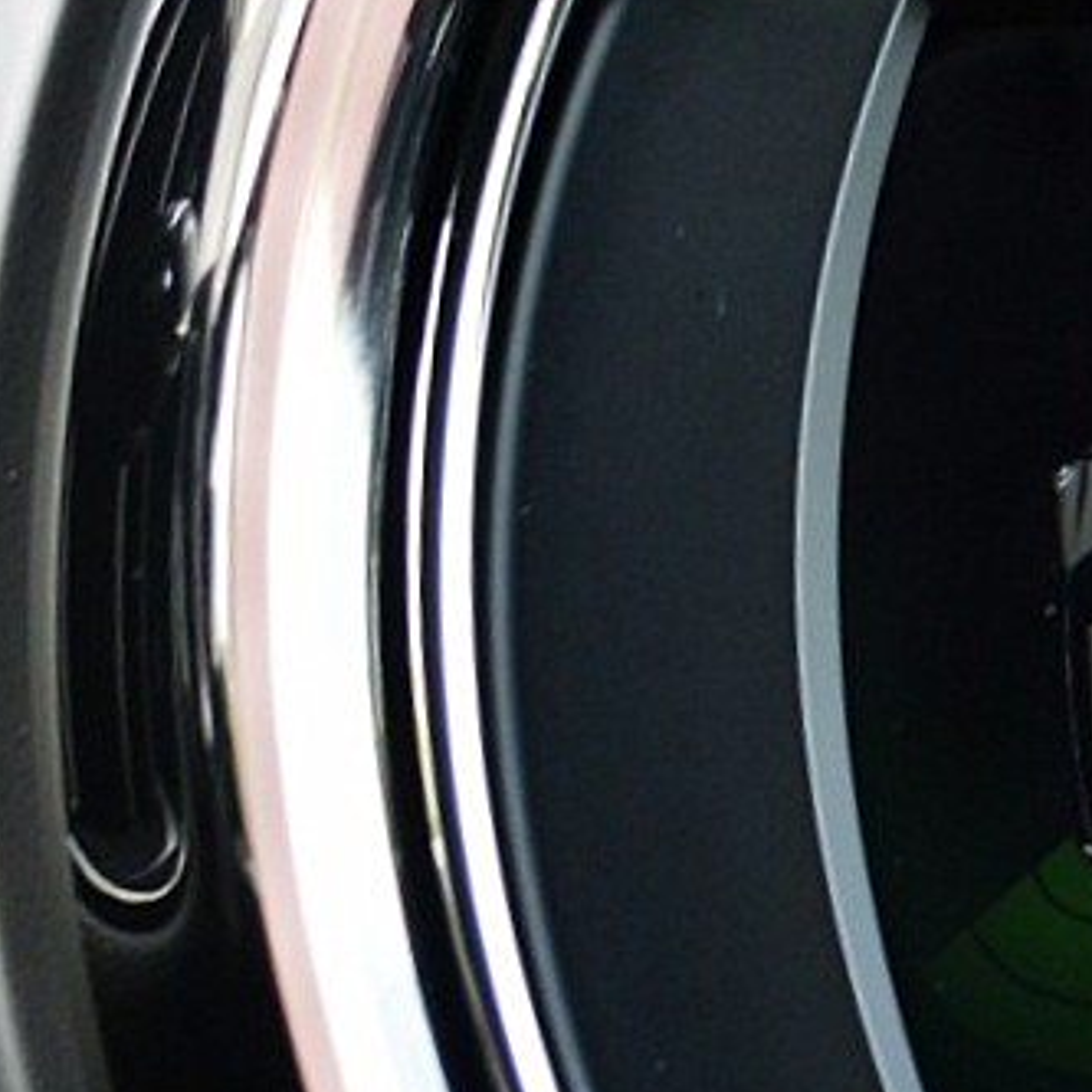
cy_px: 623
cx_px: 1538
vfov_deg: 12.2
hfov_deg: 11.8
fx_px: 5106
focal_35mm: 143
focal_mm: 23
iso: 800
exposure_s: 1/60
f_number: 4.5
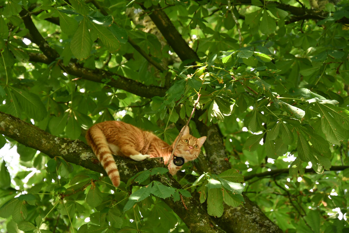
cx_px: 174
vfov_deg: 7.5
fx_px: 1774
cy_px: 116
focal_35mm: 183
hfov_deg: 11.2
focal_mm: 122
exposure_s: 1/160
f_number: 5.6
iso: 800
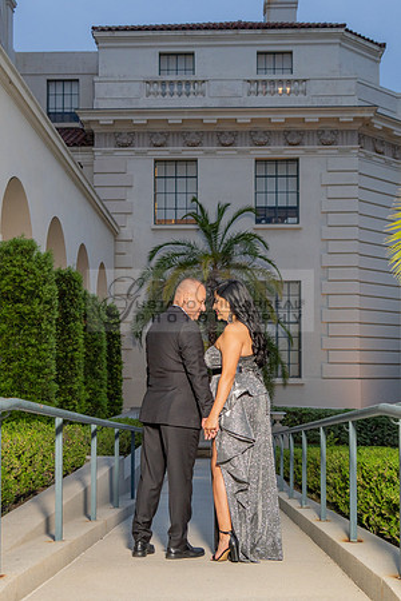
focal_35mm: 48
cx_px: 188
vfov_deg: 40.9
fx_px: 805
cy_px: 341
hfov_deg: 28.0
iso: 400
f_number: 4
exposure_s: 1/200
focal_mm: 28
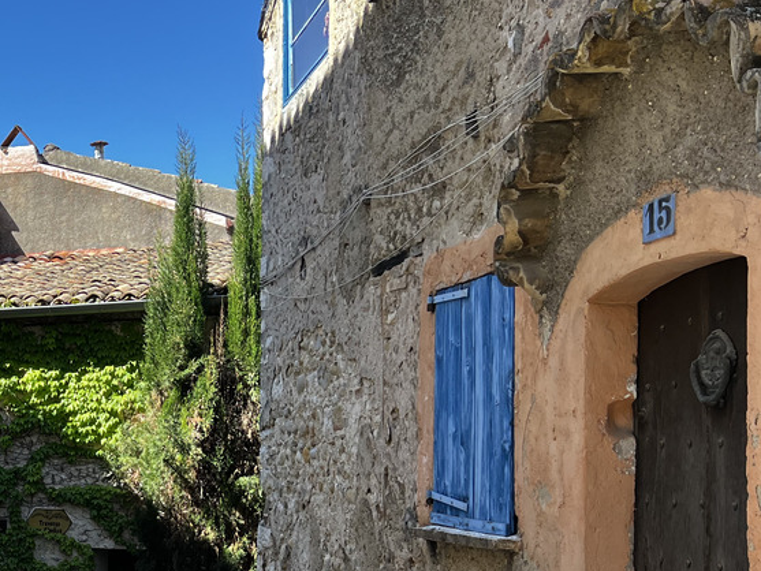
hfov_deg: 31.7
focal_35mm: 56
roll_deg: +0.3
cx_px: 0
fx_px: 1231
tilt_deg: -0.9
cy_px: 481
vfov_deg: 25.5
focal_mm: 5.7
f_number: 1.5
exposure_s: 1/753
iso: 50
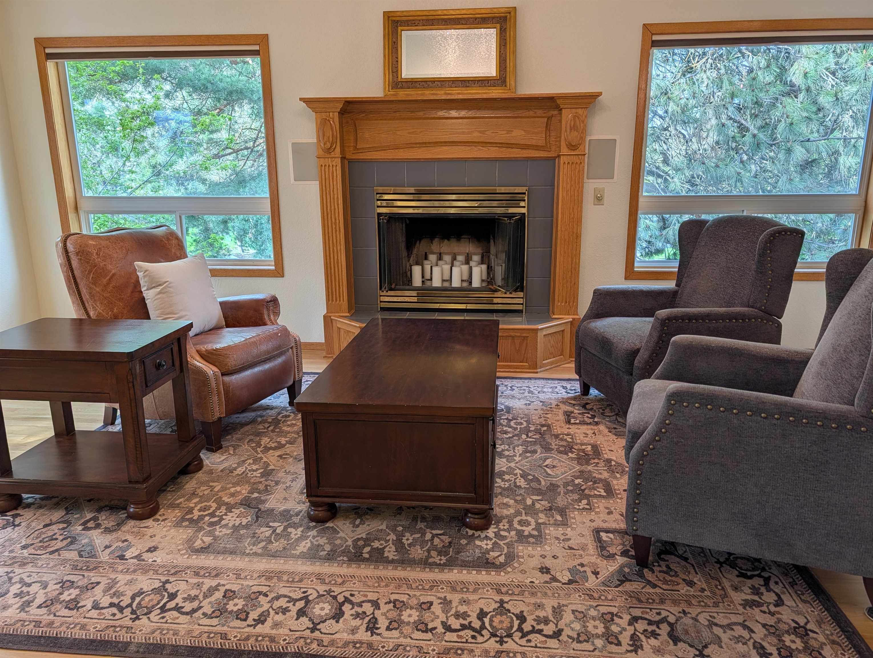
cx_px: 436
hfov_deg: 71.5
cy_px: 329
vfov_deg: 56.9
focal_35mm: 24
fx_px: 606
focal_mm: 6.9
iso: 22
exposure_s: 1/453
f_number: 1.68
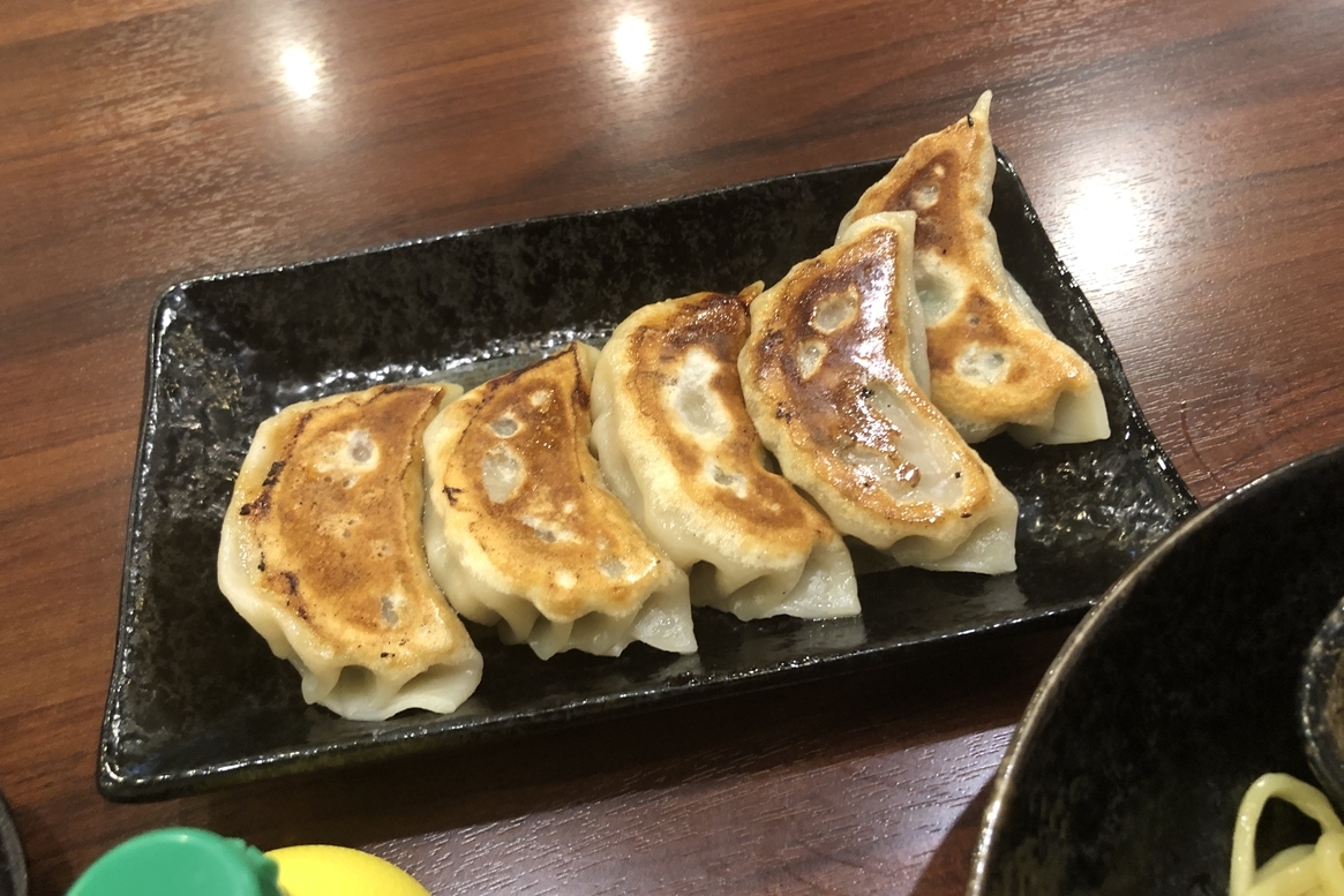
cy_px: 379
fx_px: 1120
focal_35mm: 30
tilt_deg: -53.4
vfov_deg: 43.5
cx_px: 653
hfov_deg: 61.9
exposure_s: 1/13
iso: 100
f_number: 1.8
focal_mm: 3.99
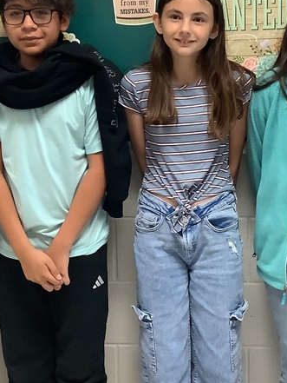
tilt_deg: -8.7
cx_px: 139
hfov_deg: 20.4
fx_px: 796
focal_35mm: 72
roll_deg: +0.8
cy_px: 190
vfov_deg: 27.0
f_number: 2.4
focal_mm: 3.3
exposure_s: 1/40
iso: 250
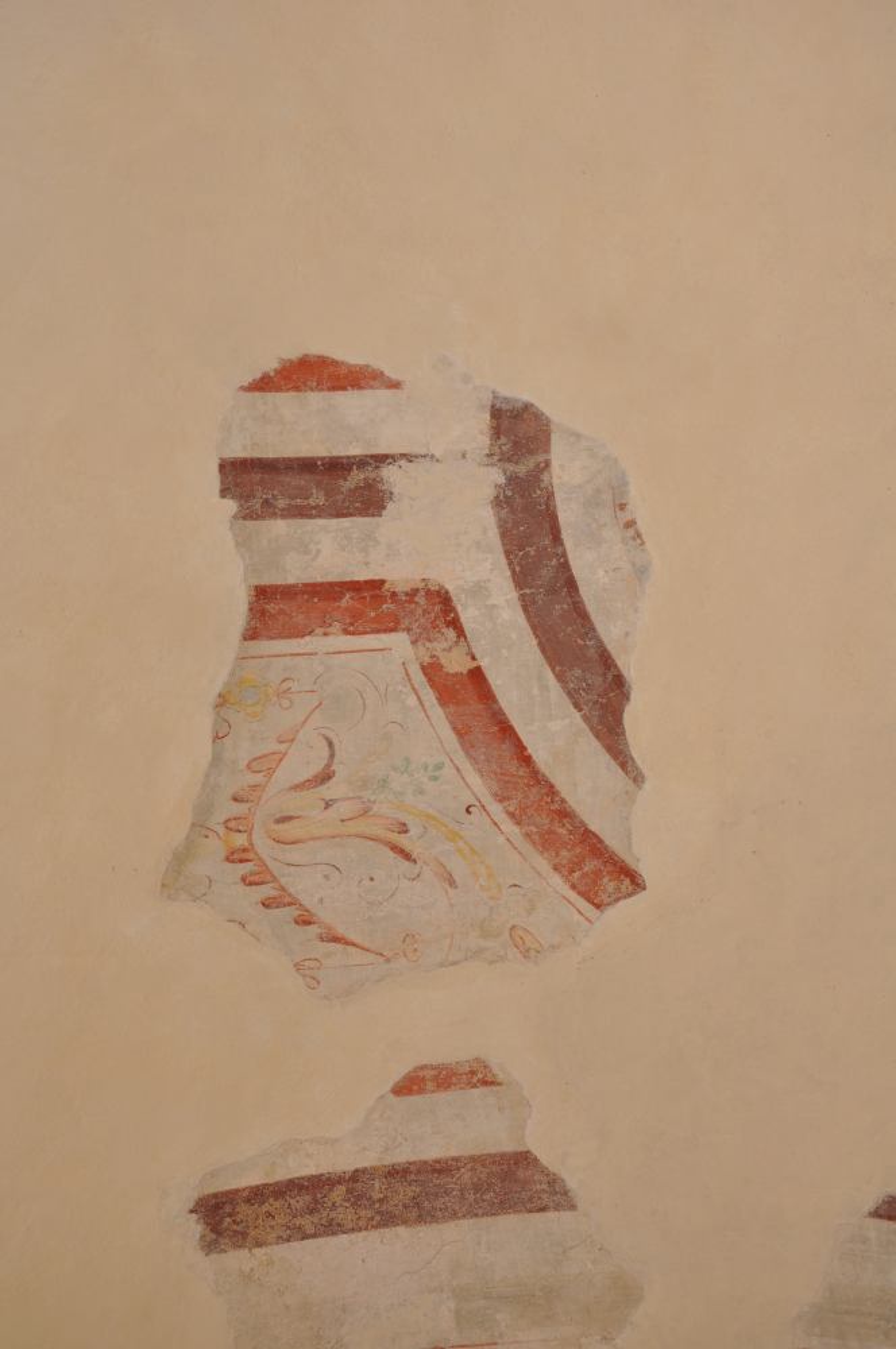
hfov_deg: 34.1
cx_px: 448
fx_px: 1460
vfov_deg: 49.6
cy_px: 674
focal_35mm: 39
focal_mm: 26
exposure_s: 1/250
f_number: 8
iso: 200
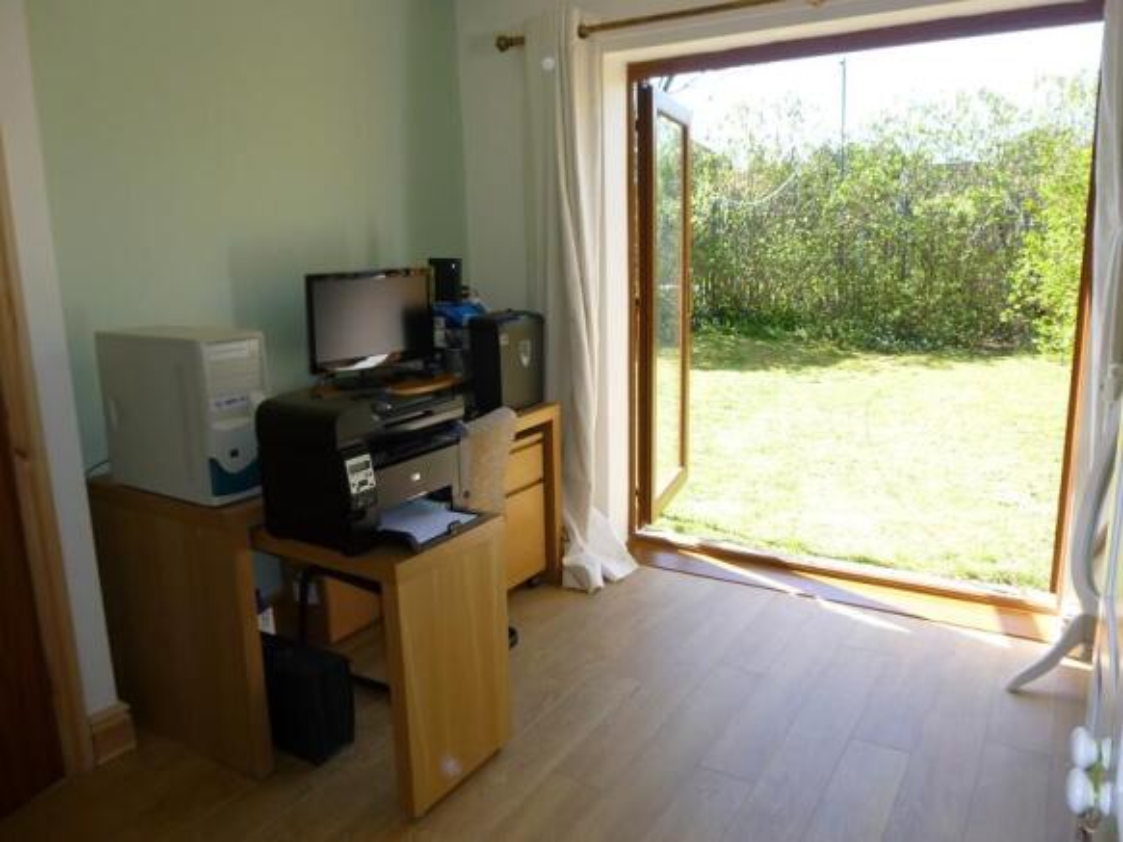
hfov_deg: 69.4
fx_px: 811
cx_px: 562
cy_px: 421
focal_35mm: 25
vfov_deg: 54.9
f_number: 3.1
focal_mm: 4.5
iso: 100
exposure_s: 1/160
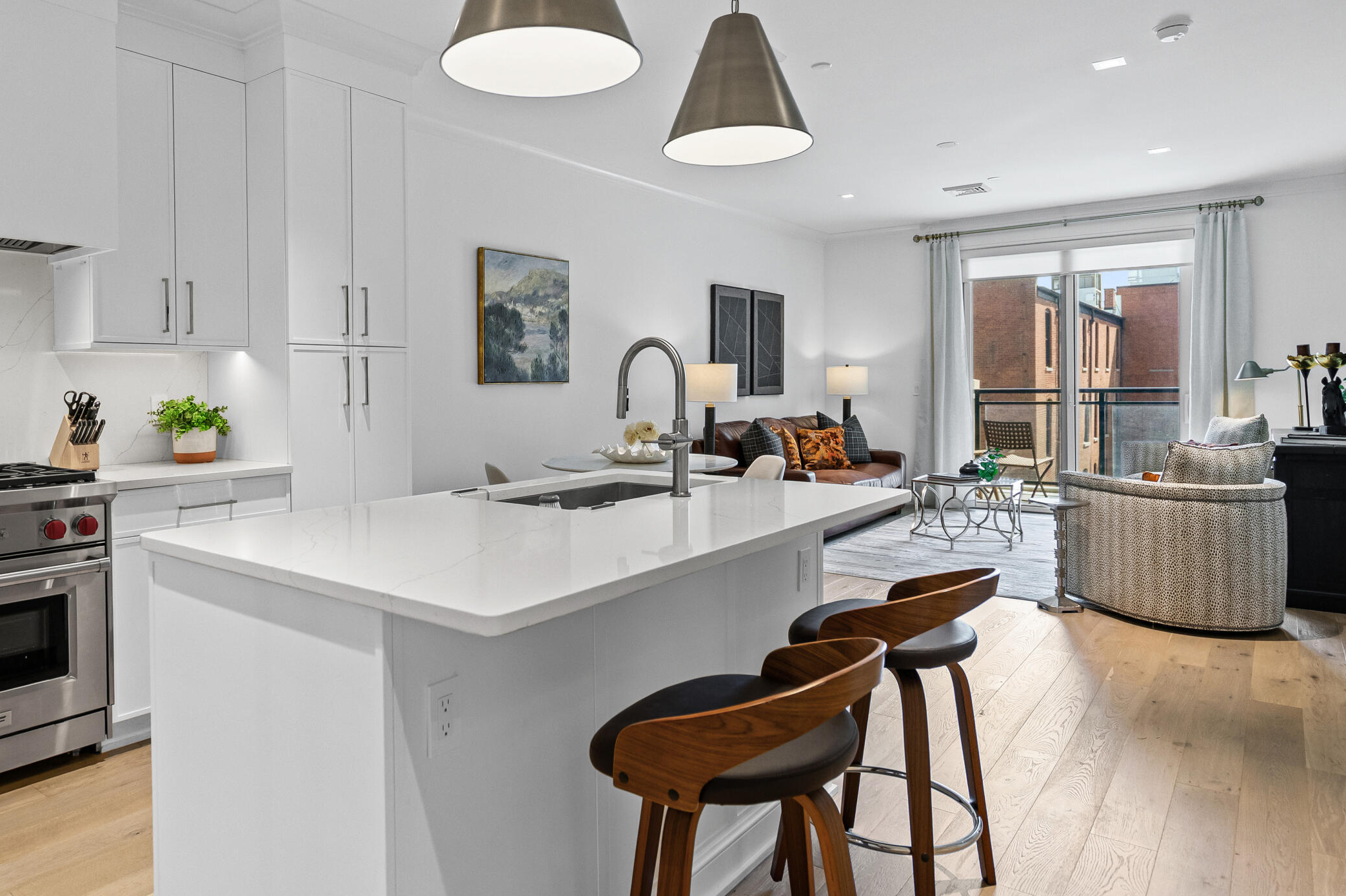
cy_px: 389
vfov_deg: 54.9
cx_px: 561
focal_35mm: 23
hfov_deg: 75.5
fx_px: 860
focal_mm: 16
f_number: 4
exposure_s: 1/50
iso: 800
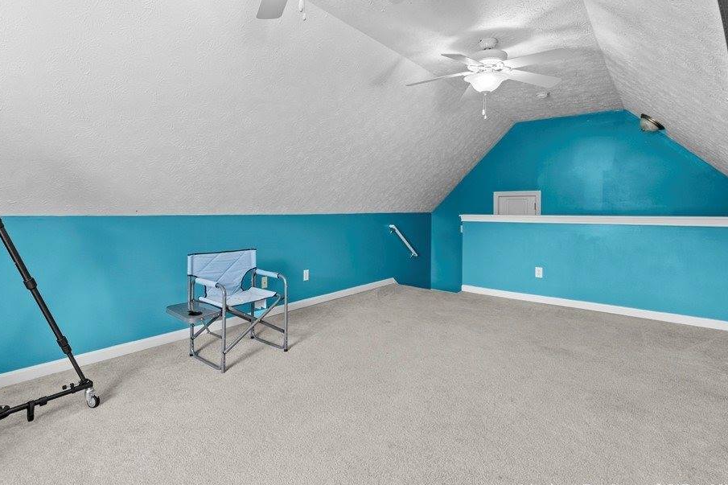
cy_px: 212
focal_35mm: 18
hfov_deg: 89.7
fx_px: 364
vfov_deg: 67.1
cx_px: 328
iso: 400
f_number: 11
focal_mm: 10
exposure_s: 1/2
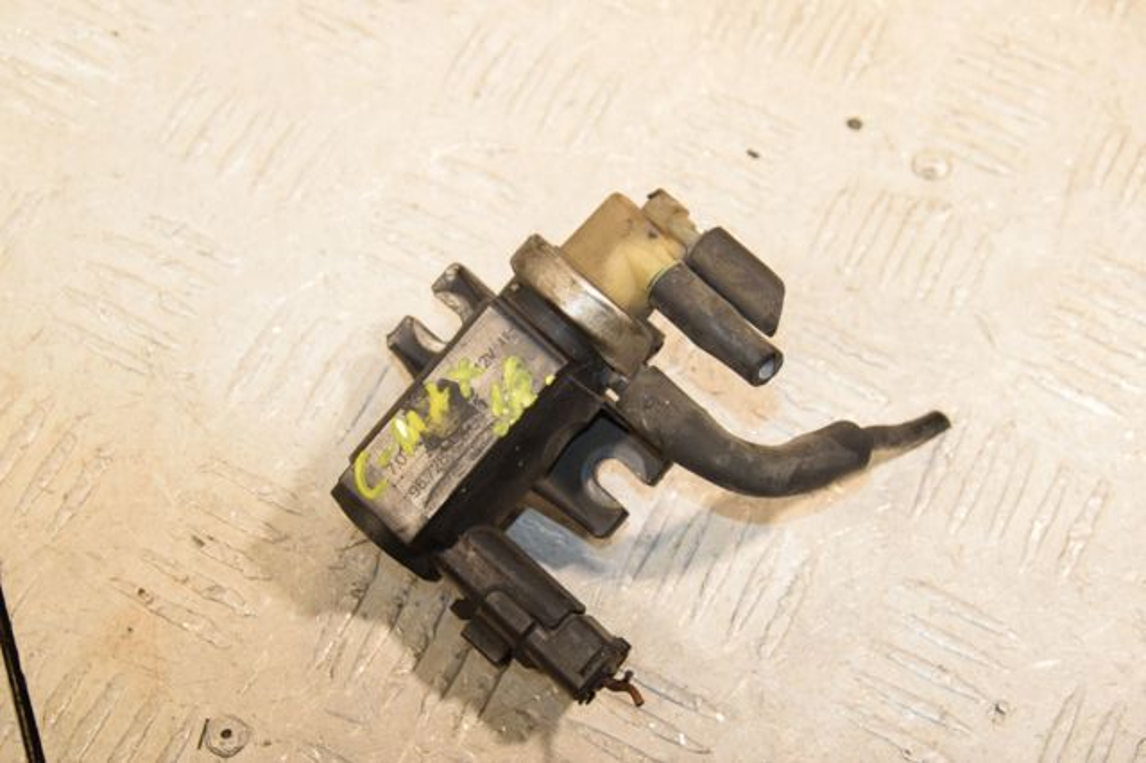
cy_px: 382
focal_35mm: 93
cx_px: 573
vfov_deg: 14.7
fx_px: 2959
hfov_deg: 21.9
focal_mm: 62
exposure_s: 1/200
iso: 1600
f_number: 9
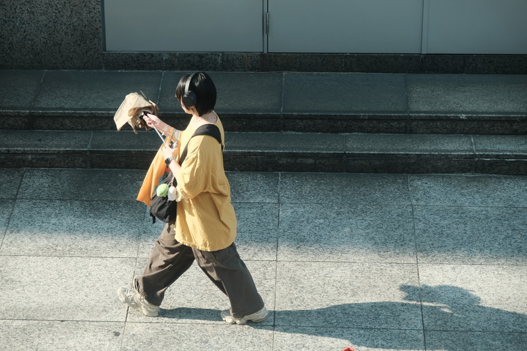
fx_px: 1757
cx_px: 264
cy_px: 176
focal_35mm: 120
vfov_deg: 11.4
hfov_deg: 17.1
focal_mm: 80
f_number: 4
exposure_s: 1/640
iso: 400
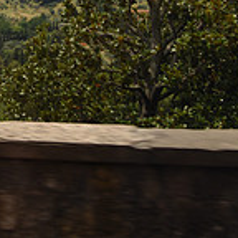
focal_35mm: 96
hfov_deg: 16.7
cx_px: -106
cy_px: -80
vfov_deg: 16.9
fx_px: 747
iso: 64
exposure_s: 1/200
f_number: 5.6
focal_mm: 28
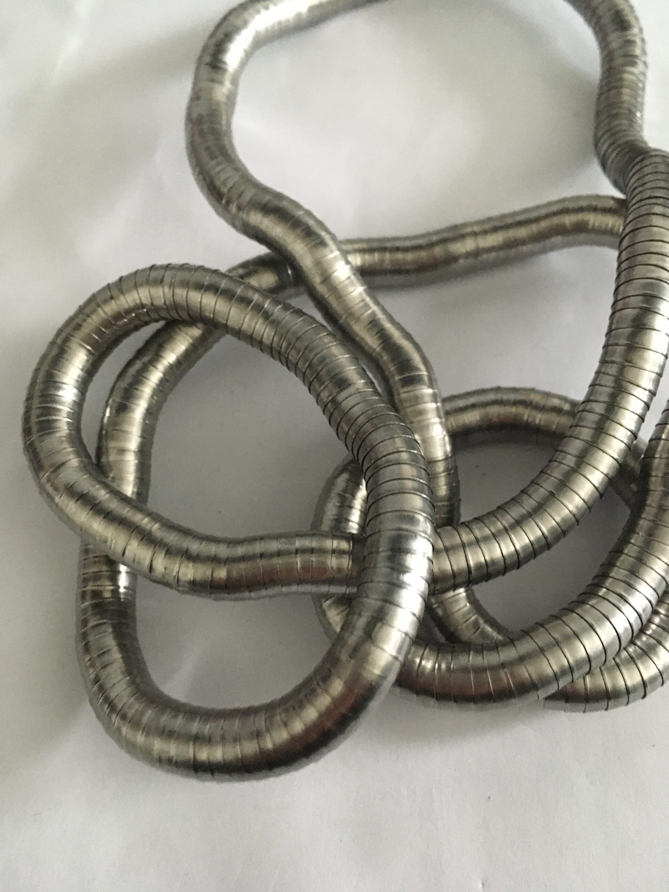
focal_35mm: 29
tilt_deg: -67.2
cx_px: 334
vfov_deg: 61.7
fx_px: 747
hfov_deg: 48.2
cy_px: 446
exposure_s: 1/17
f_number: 2.2
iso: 250
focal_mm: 4.15
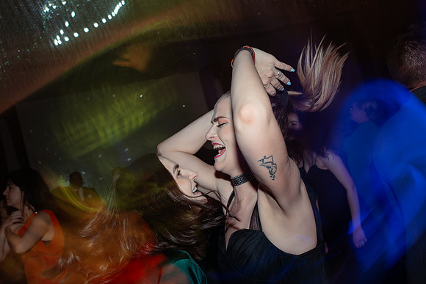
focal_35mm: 35
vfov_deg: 37.9
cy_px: 142
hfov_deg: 54.4
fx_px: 414
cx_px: 213
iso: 100
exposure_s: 1/5
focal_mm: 35
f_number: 8
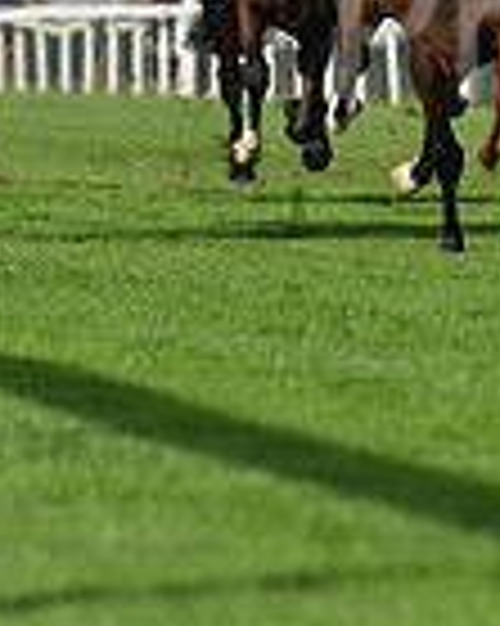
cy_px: -182
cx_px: 923
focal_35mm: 785
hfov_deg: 2.0
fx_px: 14537
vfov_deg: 2.5
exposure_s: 1/2000
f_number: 5
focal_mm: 200
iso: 400
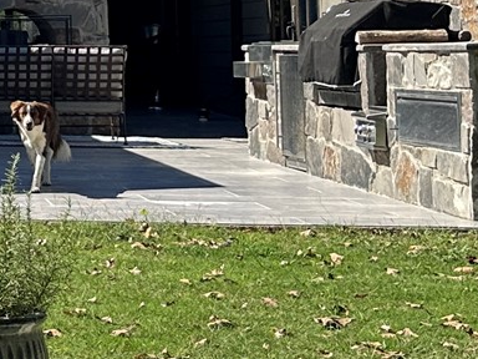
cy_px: -85
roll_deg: +0.6
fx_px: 1657
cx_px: -427
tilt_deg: +5.6
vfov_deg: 12.0
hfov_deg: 14.2
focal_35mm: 120
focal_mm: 6.86
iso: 80
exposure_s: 1/2591
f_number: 1.78
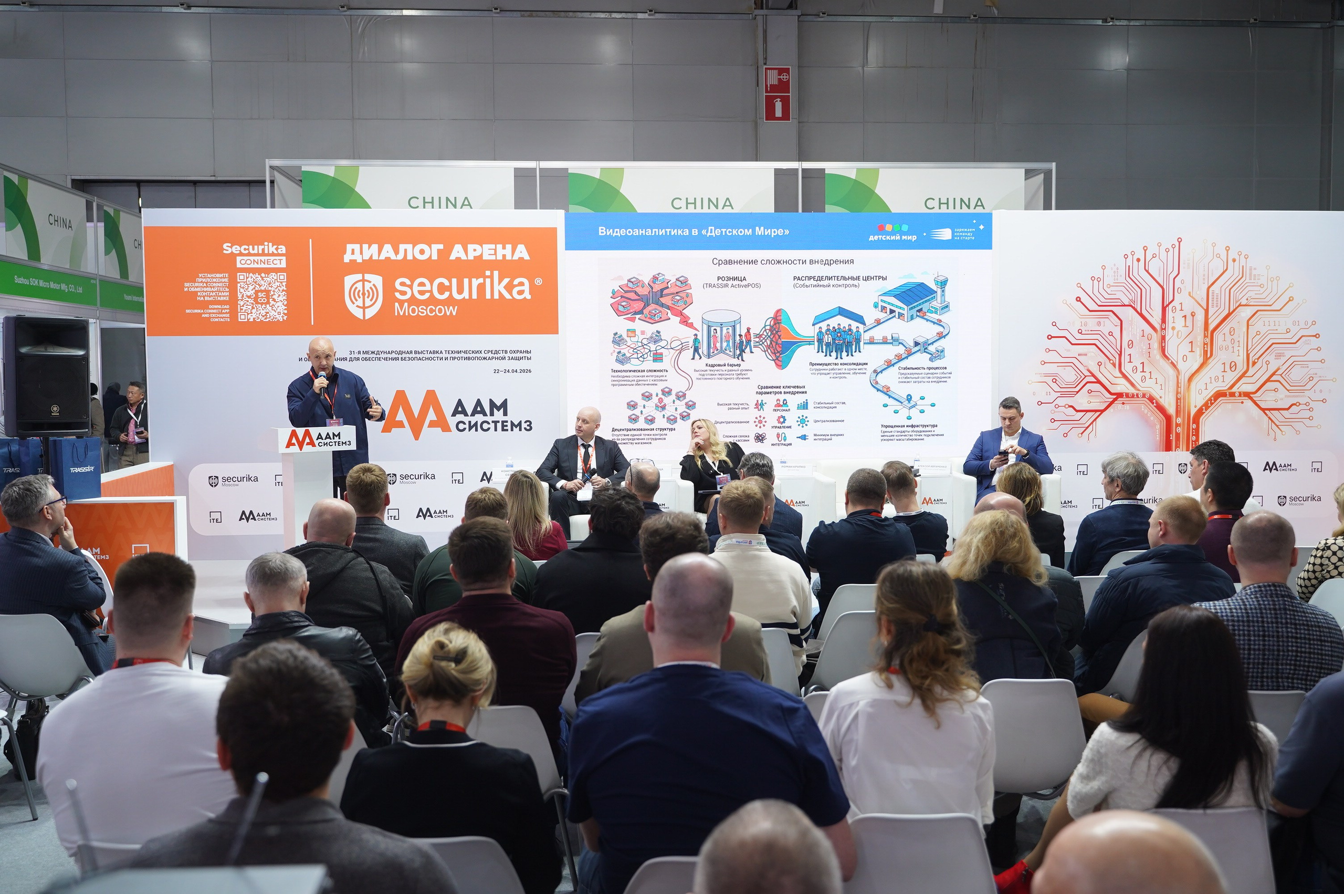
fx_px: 1268
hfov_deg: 55.8
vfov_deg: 38.8
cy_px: 447
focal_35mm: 34
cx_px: 672
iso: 800
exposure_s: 1/100
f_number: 3.5
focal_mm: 34
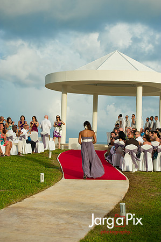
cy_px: 121
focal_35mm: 70
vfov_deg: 28.9
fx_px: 471
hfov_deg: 19.4
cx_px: 80
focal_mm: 70
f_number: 4
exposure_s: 1/1600
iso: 200
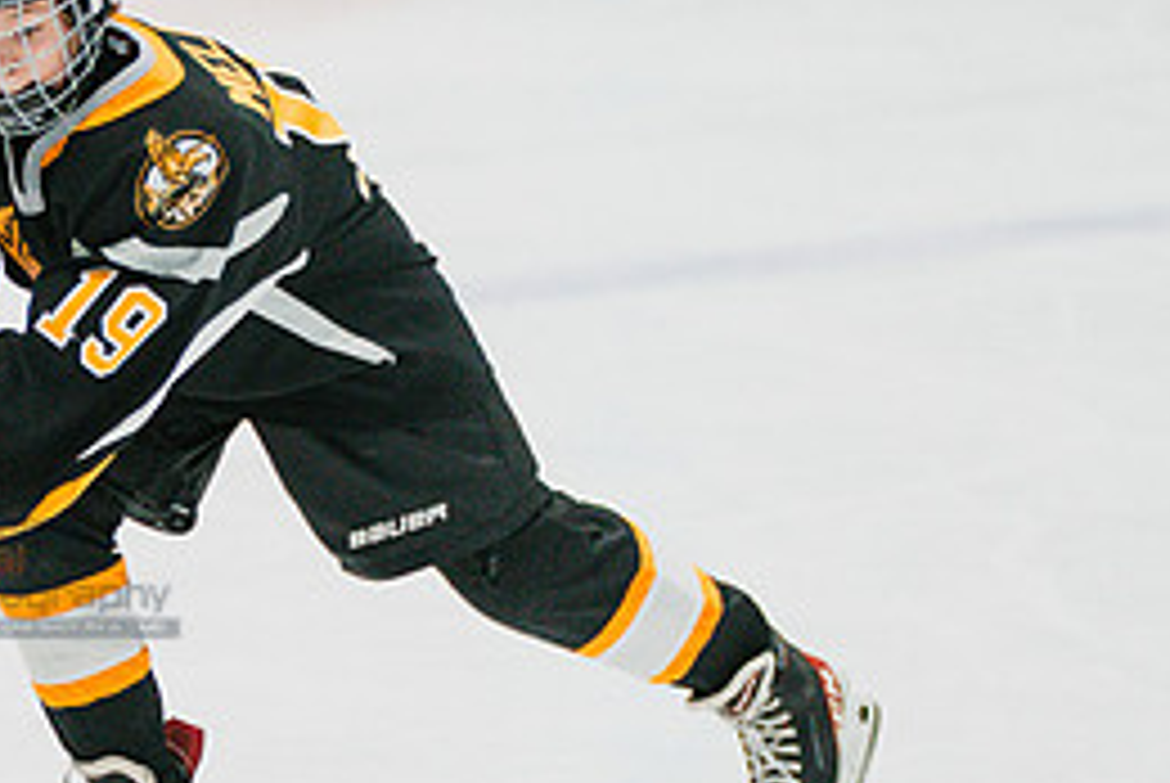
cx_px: 204
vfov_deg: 3.1
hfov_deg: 4.7
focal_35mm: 439
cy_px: 492
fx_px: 14283
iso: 3200
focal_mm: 157
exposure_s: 1/1600
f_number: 3.2
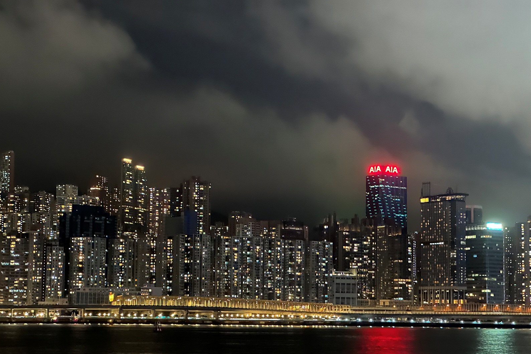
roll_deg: -1.0
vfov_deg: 16.8
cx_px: 264
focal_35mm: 81
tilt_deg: +5.5
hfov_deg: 25.1
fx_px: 1195
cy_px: 201
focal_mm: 9
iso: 1250
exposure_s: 1/8
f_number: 2.8
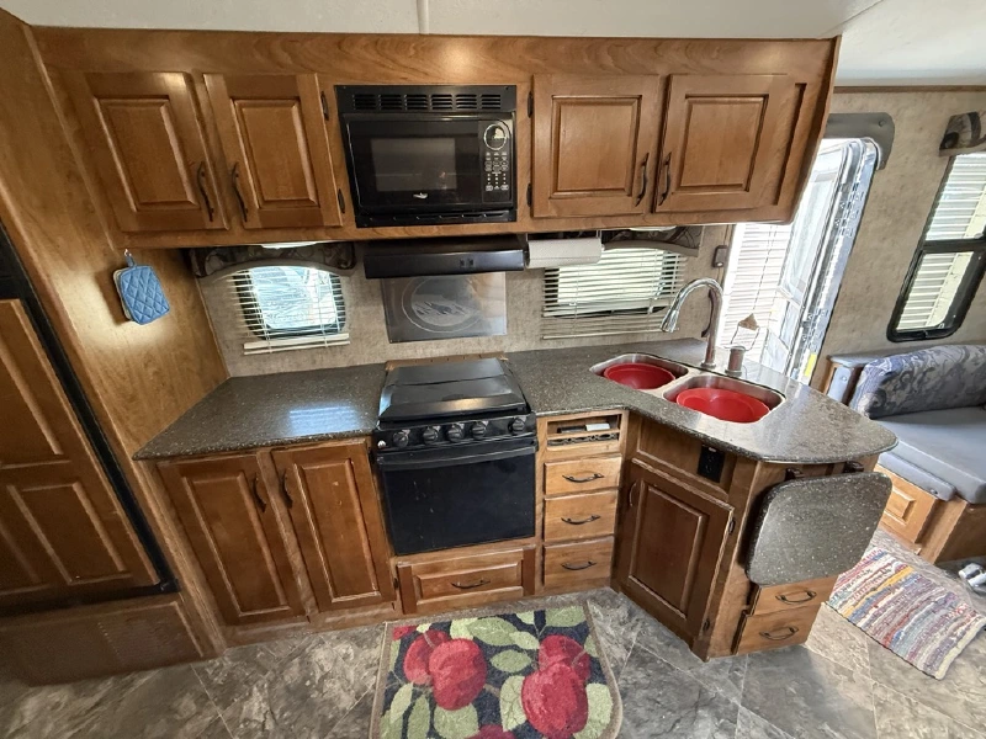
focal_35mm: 14
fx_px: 399
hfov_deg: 102.1
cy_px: 370
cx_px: 493
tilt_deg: -21.1
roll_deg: +1.7
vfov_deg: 85.7
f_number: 2.2
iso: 500
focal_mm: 2.22
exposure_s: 1/60
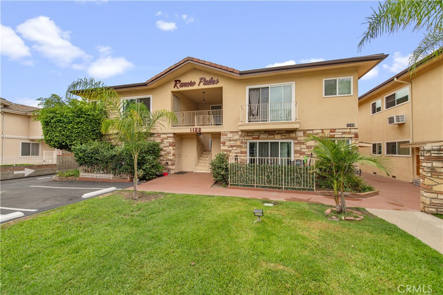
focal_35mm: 14
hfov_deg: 104.3
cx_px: 222
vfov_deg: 81.1
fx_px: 172
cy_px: 148
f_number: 5.6
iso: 100
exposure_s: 1/250
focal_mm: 14
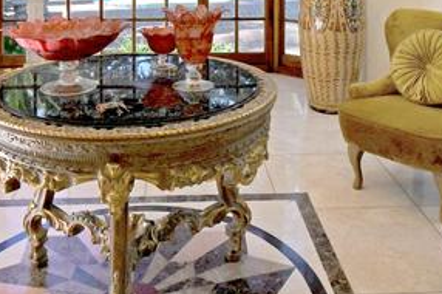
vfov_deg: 30.8
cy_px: 46
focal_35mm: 42
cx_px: 216
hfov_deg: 46.4
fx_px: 515
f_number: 11
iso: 160
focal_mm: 10
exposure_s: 1/60
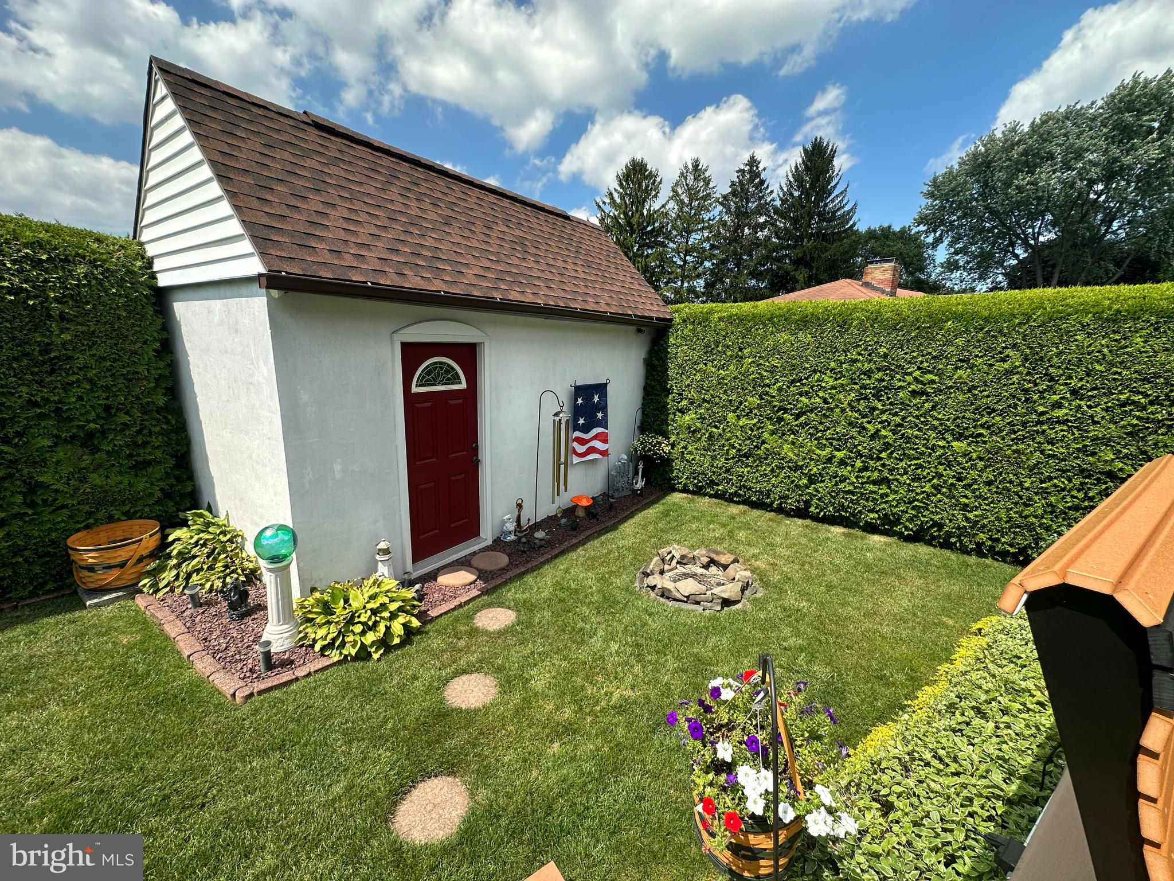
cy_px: 440
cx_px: 587
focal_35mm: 14
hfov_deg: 102.1
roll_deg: -3.7
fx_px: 475
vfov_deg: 85.7
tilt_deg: -13.2
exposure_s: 1/1062
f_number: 2.2
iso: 40
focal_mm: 2.22
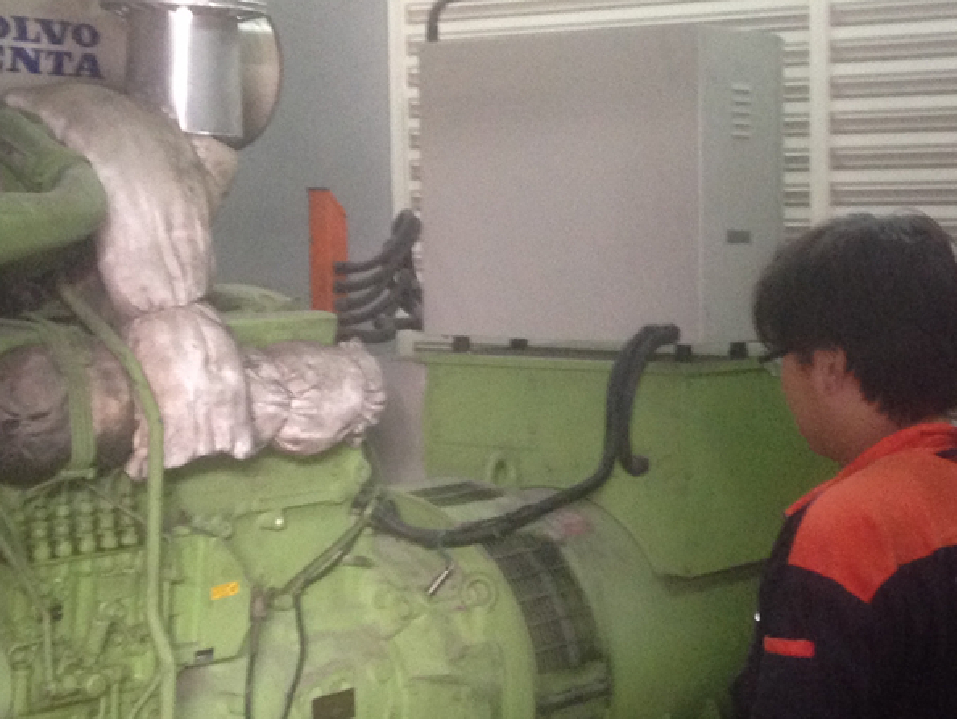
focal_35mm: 80
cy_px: 440
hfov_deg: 24.3
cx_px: 648
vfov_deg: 18.4
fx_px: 2213
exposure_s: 1/20
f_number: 2.4
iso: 250
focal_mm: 4.13
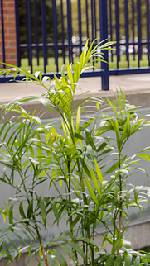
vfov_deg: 18.3
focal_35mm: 117
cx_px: 238
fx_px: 828
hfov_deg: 10.0
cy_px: 150
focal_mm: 62
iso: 320
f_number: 5.6
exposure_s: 1/200
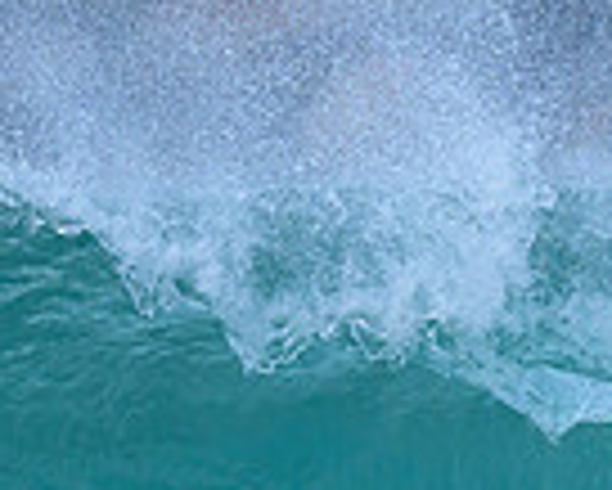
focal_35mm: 4412
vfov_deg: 0.4
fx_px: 79971
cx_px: 522
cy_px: 683
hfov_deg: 0.4
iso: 450
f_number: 6.3
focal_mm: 800
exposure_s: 1/2000
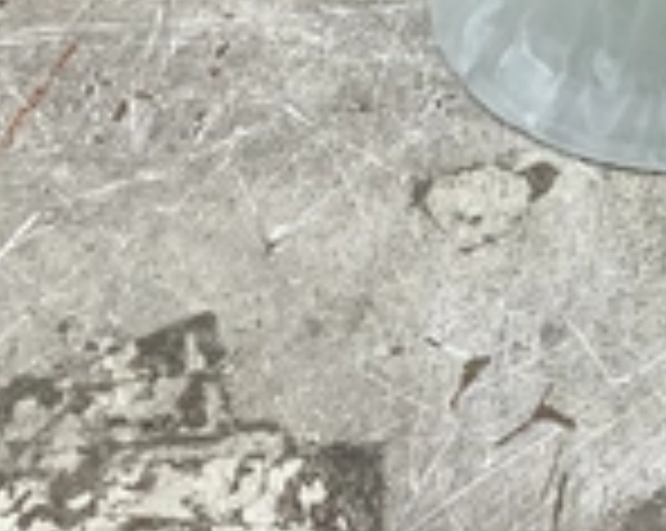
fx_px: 1614
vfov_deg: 17.8
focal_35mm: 82
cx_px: 666
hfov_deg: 22.4
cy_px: -99
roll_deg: -1.2
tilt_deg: -41.5
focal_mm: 3.3
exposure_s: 1/120
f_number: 2.4
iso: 80
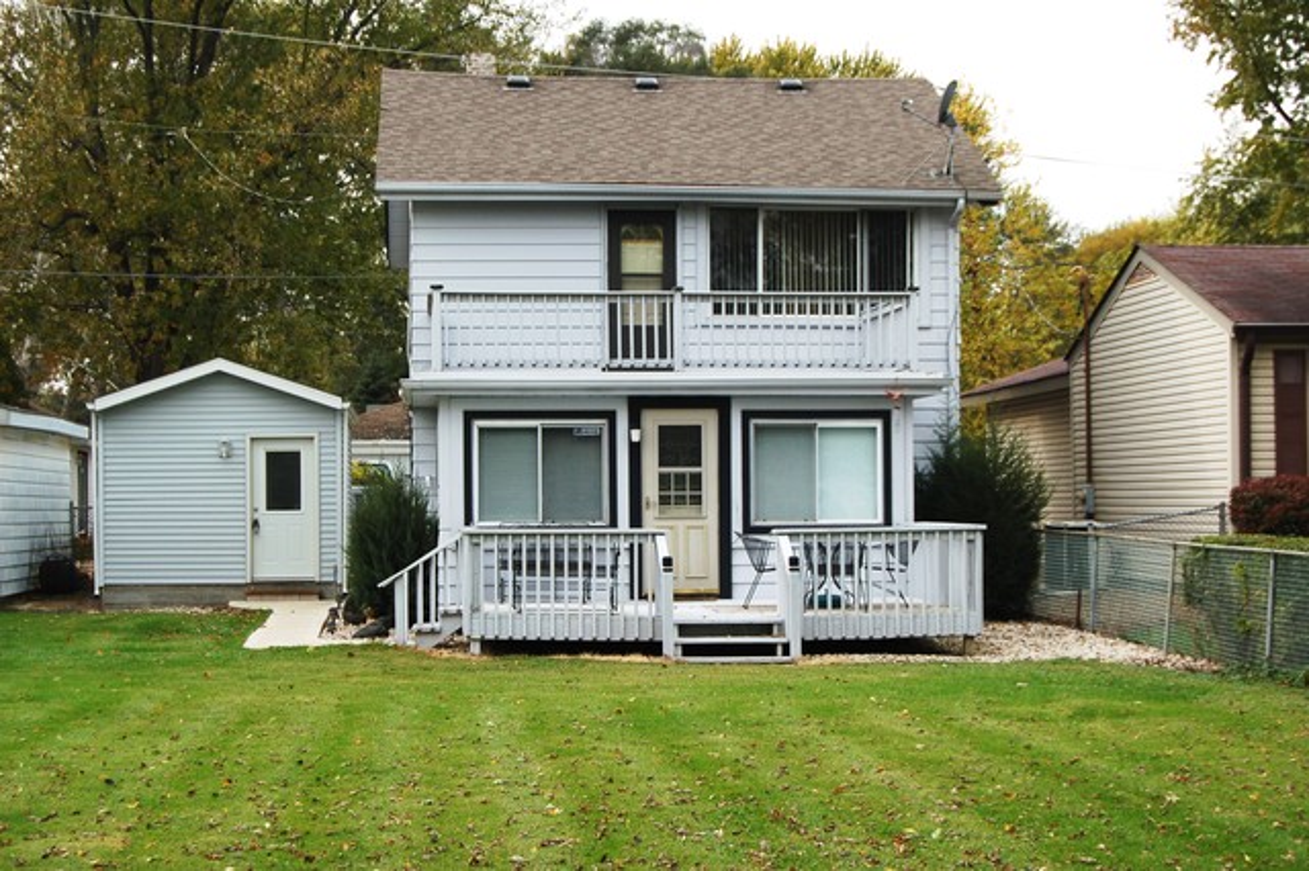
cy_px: 436
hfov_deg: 29.9
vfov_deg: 20.1
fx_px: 2453
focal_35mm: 68
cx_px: 654
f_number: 8
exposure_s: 1/250
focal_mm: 45
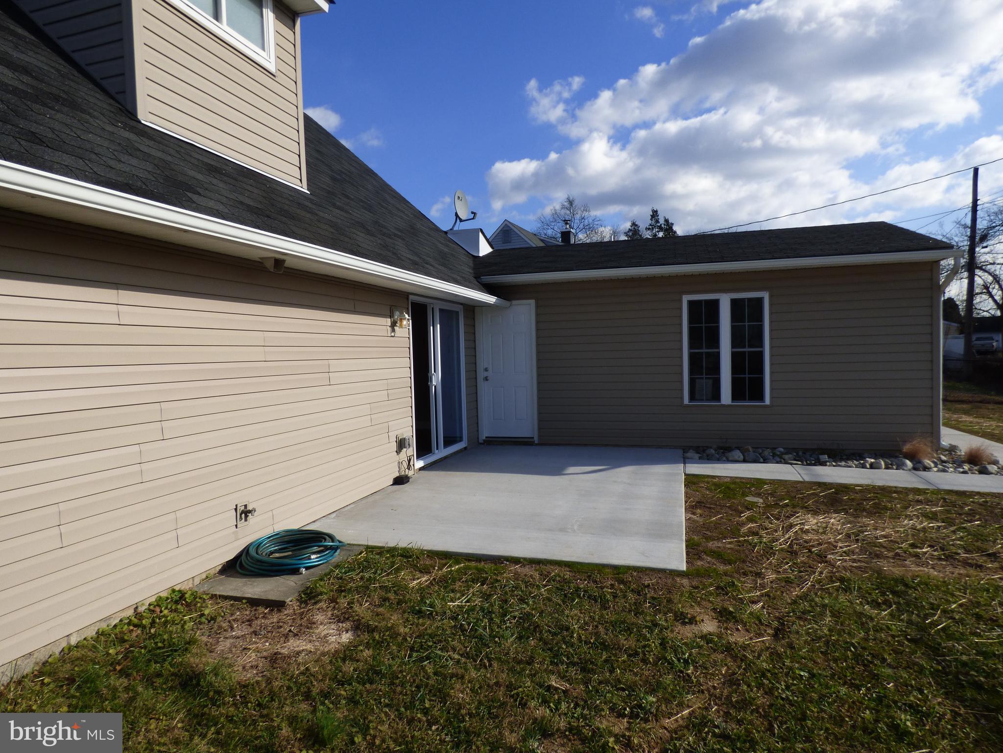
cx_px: 502
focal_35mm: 20
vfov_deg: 66.0
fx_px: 580
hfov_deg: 81.7
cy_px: 376
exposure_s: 1/1600
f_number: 2.8
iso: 100
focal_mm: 3.58
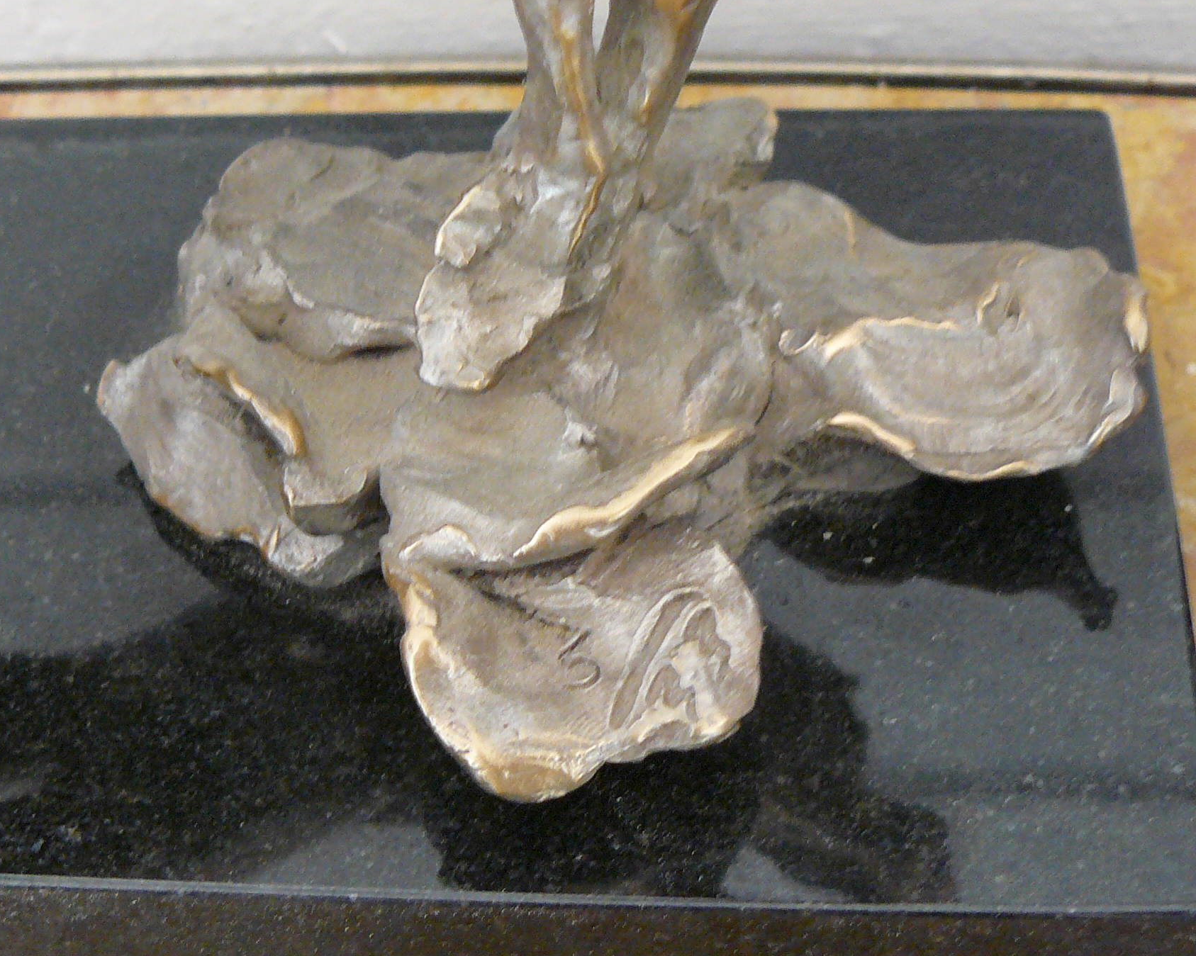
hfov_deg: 29.6
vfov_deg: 23.8
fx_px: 2265
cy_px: 474
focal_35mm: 64
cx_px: 538
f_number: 2.8
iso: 200
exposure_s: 1/8
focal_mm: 6
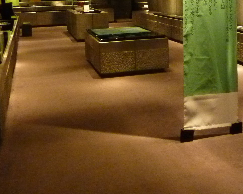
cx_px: 153
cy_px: 13
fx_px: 374
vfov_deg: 27.9
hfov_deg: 35.8
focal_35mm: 52
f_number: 3.3
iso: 800
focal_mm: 4.1
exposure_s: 1/13
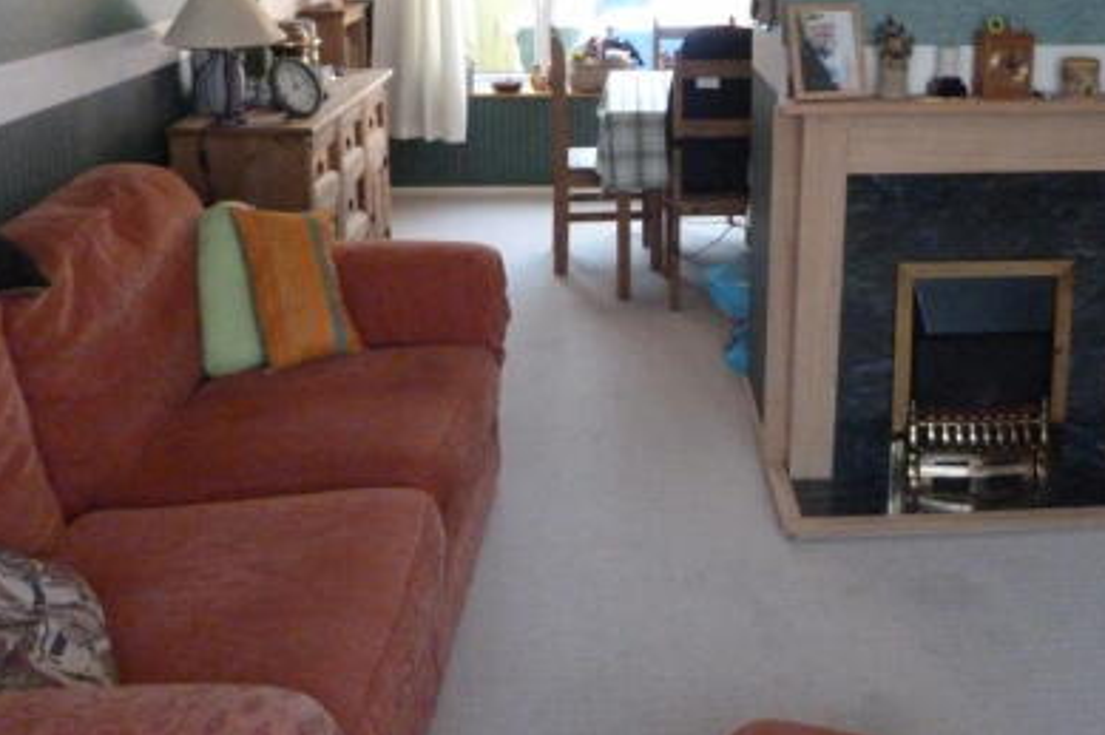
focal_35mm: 39
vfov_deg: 33.3
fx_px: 1197
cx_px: 720
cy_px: 158
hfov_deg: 48.9
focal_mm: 4.5
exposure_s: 1/100
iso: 800
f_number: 2.8
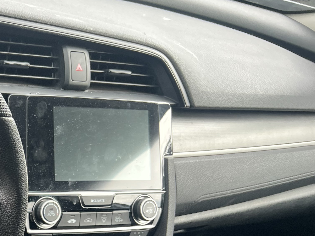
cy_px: 264
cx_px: -88
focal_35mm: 69
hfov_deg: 24.7
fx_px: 628
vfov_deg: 20.3
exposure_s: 1/121
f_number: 1.5
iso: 80
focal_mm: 5.7
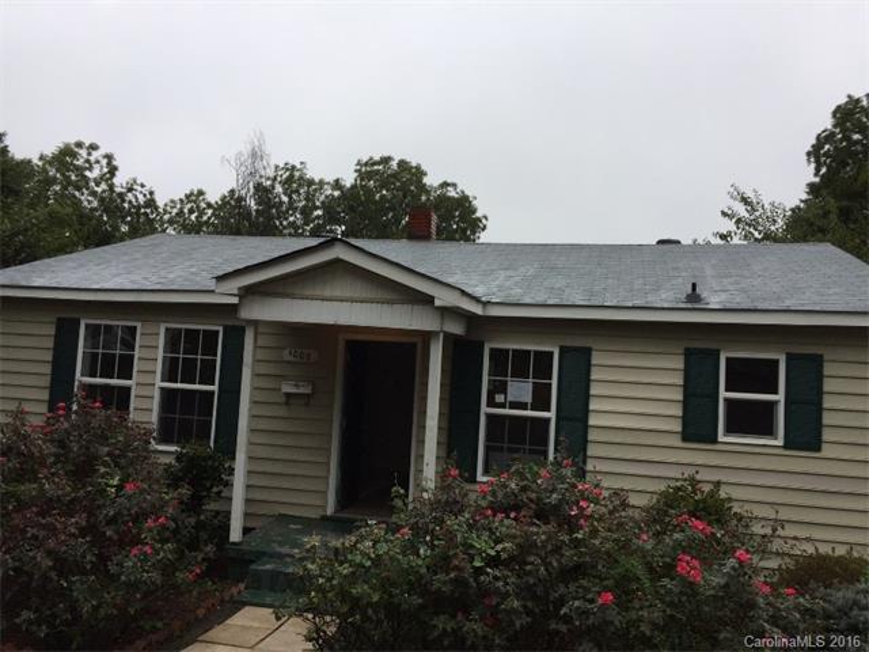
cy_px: 326
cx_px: 434
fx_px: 728
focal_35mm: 29
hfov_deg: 61.7
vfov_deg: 48.2
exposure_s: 1/120
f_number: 2.2
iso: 40
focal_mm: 4.15
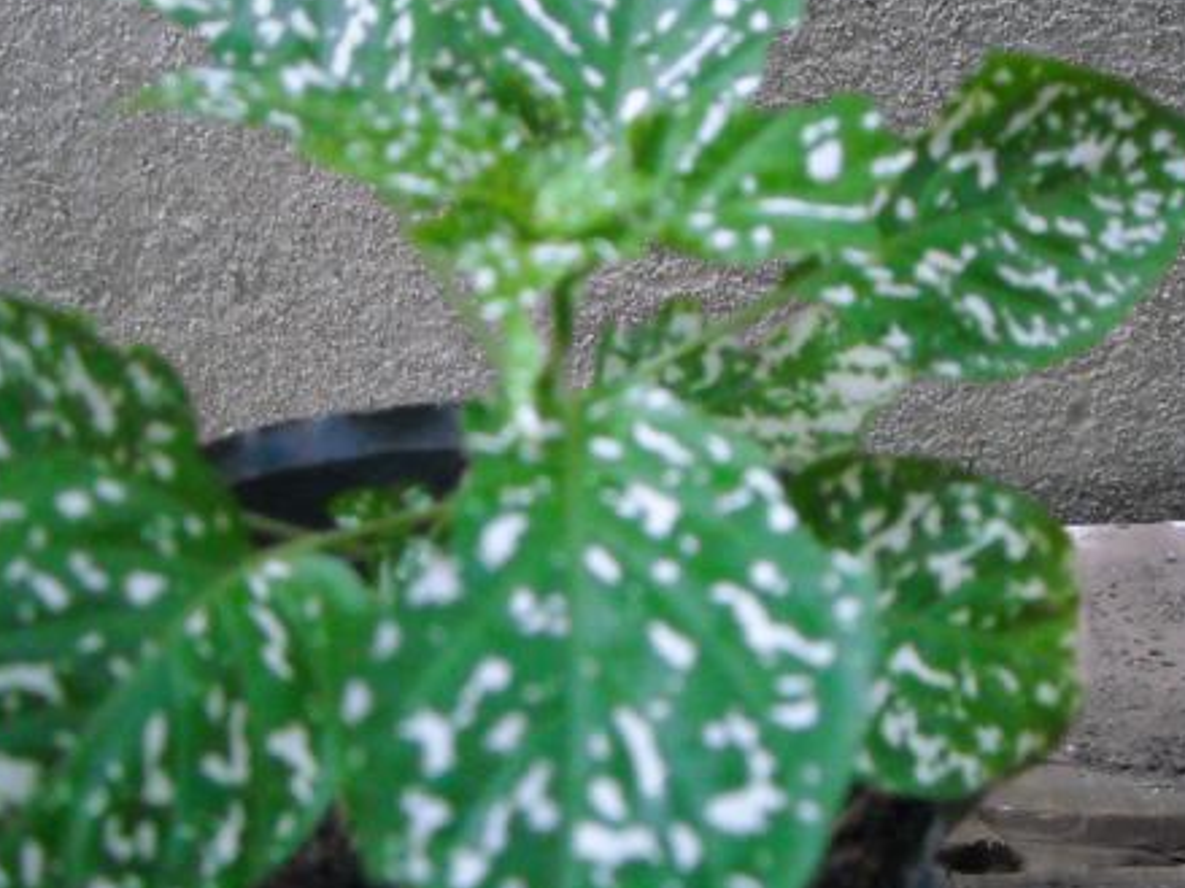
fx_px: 1745
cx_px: 529
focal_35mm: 51
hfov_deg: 37.5
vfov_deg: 28.5
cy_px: 432
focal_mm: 5.7
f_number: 2.8
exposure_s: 1/184
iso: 672
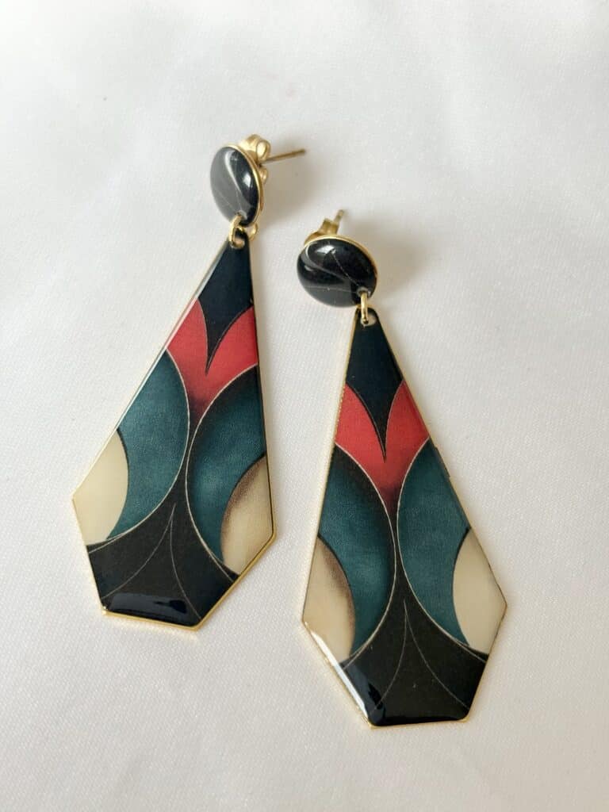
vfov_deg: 36.8
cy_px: 406
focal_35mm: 52
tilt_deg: -64.8
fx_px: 1220
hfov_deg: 28.0
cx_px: 304
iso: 32
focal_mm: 5.96
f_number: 1.6
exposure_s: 1/412
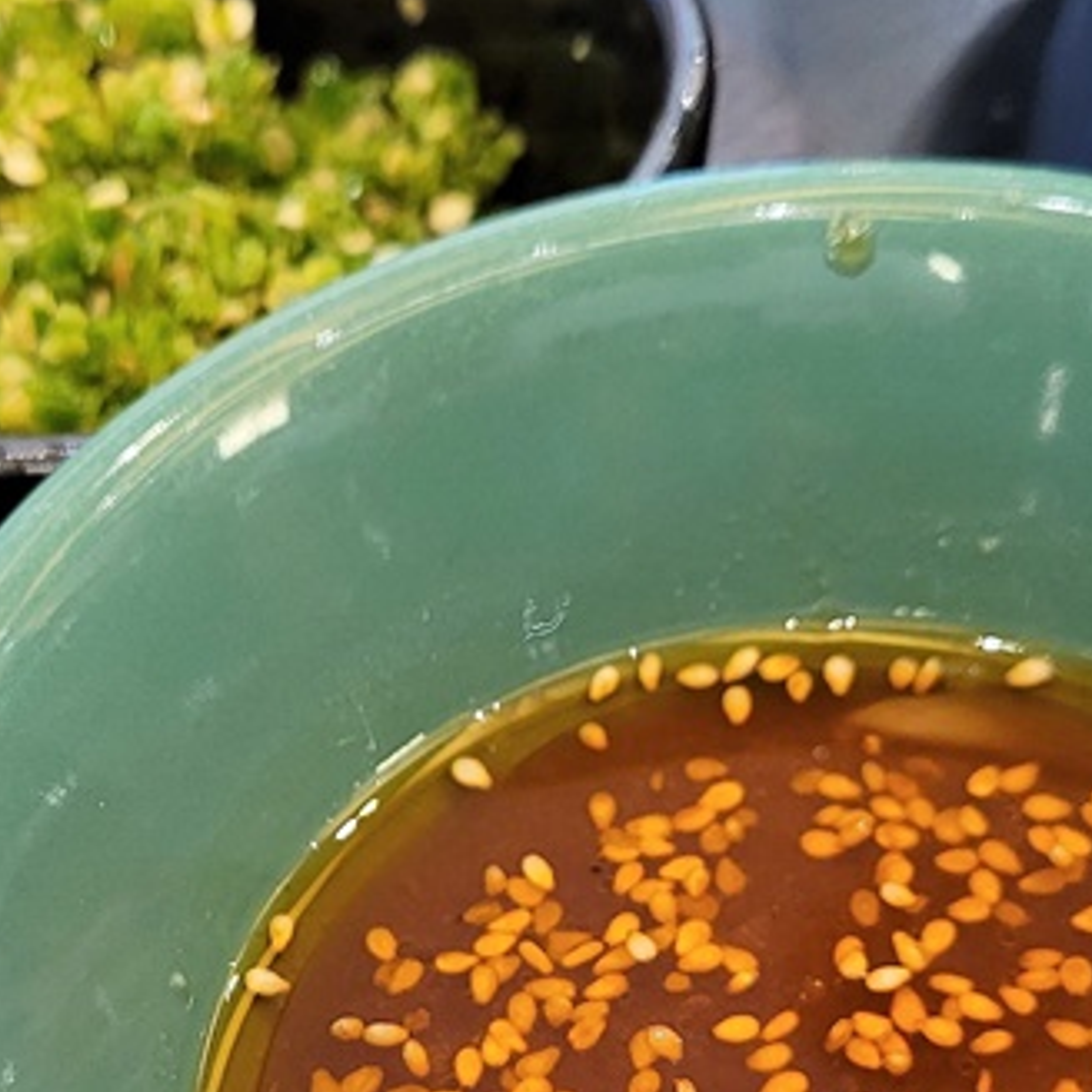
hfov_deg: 24.6
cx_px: 439
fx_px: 2498
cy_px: 809
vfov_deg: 24.4
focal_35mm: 70
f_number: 1.8
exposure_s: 1/50
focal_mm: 5.4
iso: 500
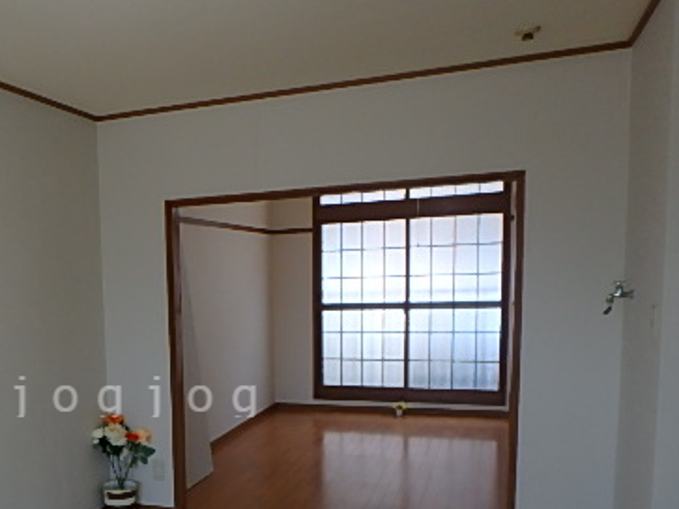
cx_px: 138
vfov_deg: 37.5
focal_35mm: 37
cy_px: 395
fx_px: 726
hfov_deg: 47.5
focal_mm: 3.7
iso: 125
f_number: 3.5
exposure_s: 1/60
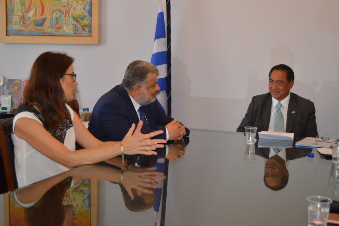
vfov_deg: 25.7
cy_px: 113
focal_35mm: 52
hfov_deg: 37.9
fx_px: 494
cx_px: 170
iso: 1100
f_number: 5
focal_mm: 35
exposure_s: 1/60
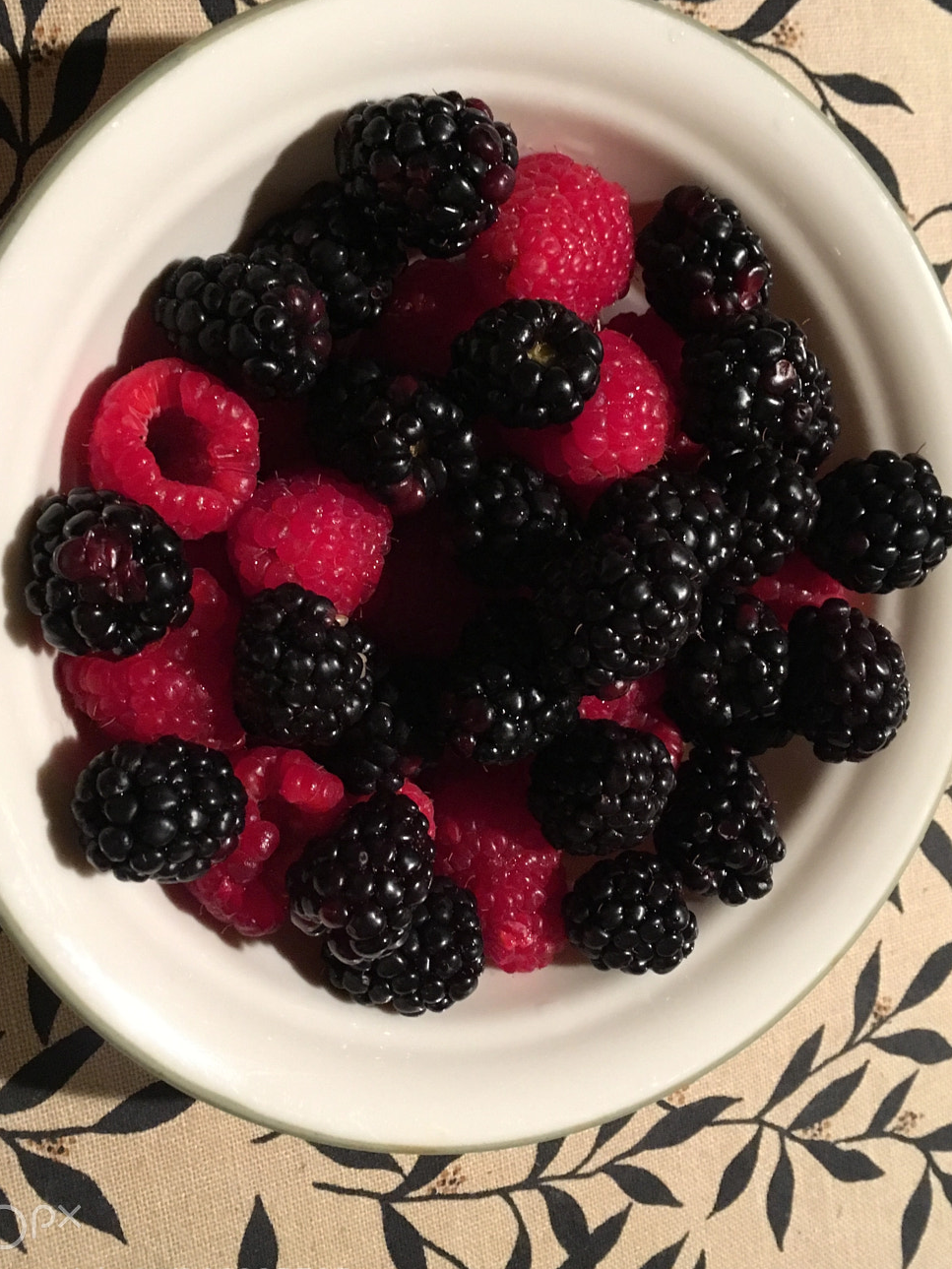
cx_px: 427
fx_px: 1320
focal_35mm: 36
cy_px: 569
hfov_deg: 39.6
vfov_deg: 51.3
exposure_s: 1/15
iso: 250
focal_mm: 4.15
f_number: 2.2
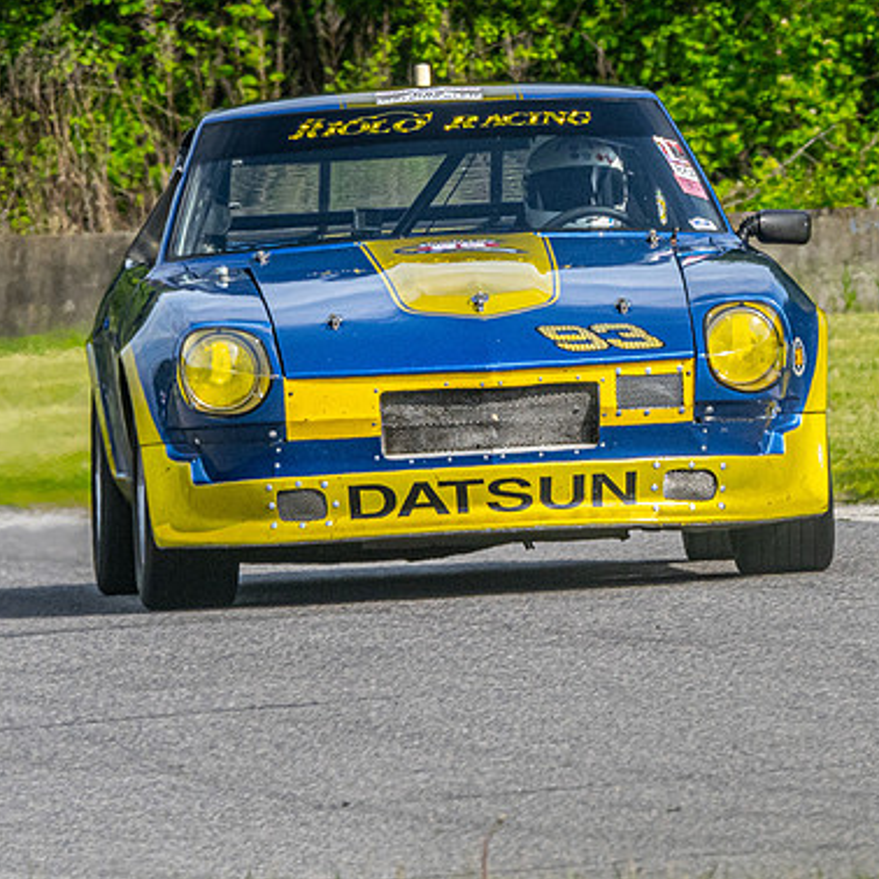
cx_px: 502
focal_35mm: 1377
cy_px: 505
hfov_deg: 1.3
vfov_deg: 1.3
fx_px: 39560
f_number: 18
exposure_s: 1/320
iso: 400
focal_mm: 420
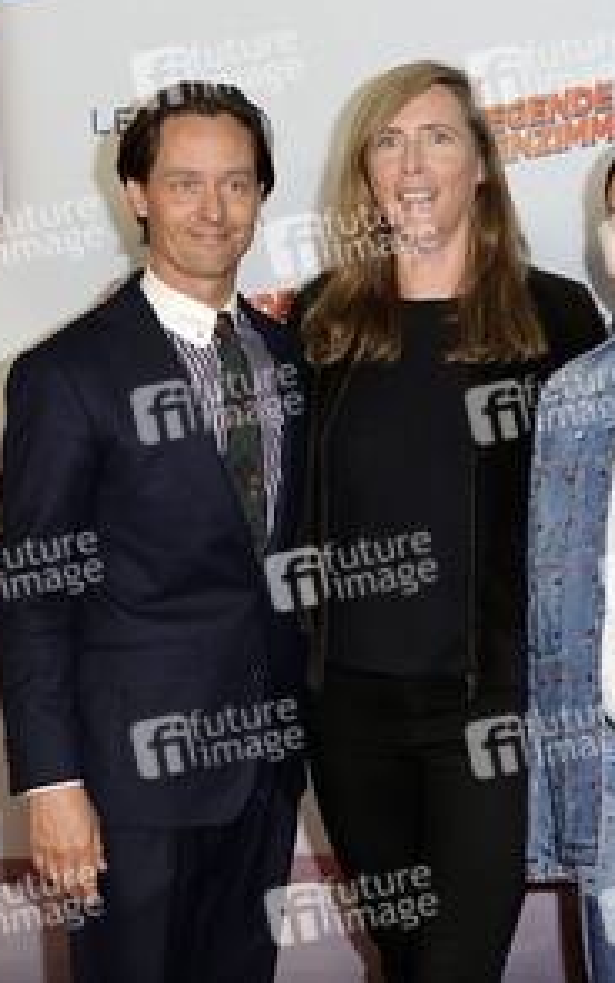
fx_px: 2090
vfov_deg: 26.5
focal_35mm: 78
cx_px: 597
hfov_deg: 16.4
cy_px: 488
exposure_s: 1/250
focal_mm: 50
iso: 640
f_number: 5.6
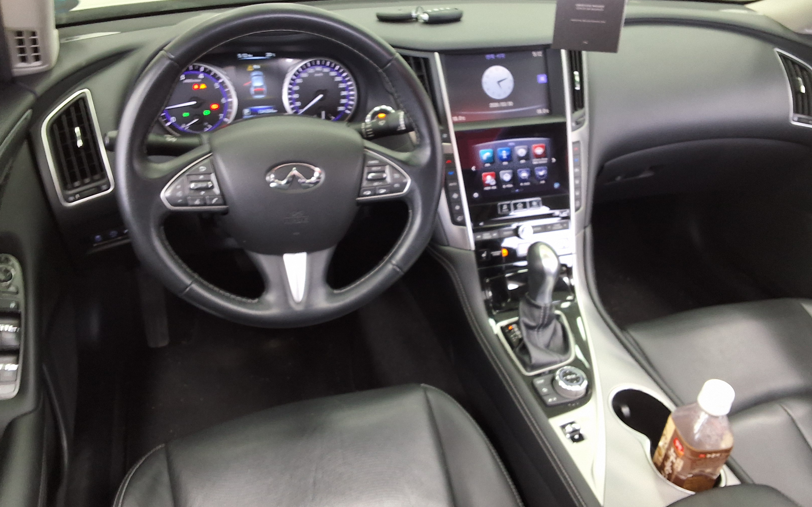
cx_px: 406
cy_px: 201
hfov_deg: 62.9
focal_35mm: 30
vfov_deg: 41.6
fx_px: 664
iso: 200
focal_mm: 2.91
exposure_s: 1/30
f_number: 1.9
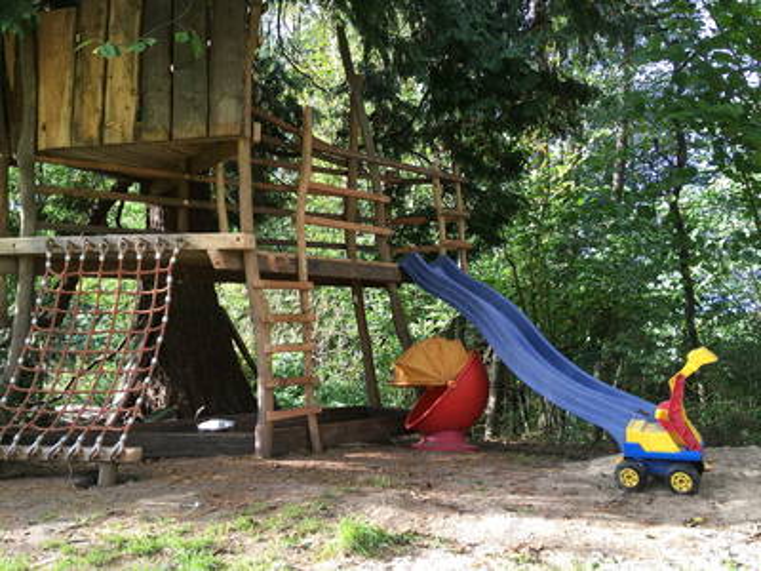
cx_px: 380
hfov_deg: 61.7
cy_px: 286
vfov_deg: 48.2
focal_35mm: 29
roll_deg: +0.4
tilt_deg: +3.5
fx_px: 638
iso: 25
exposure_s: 1/100
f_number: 2.2
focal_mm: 4.15
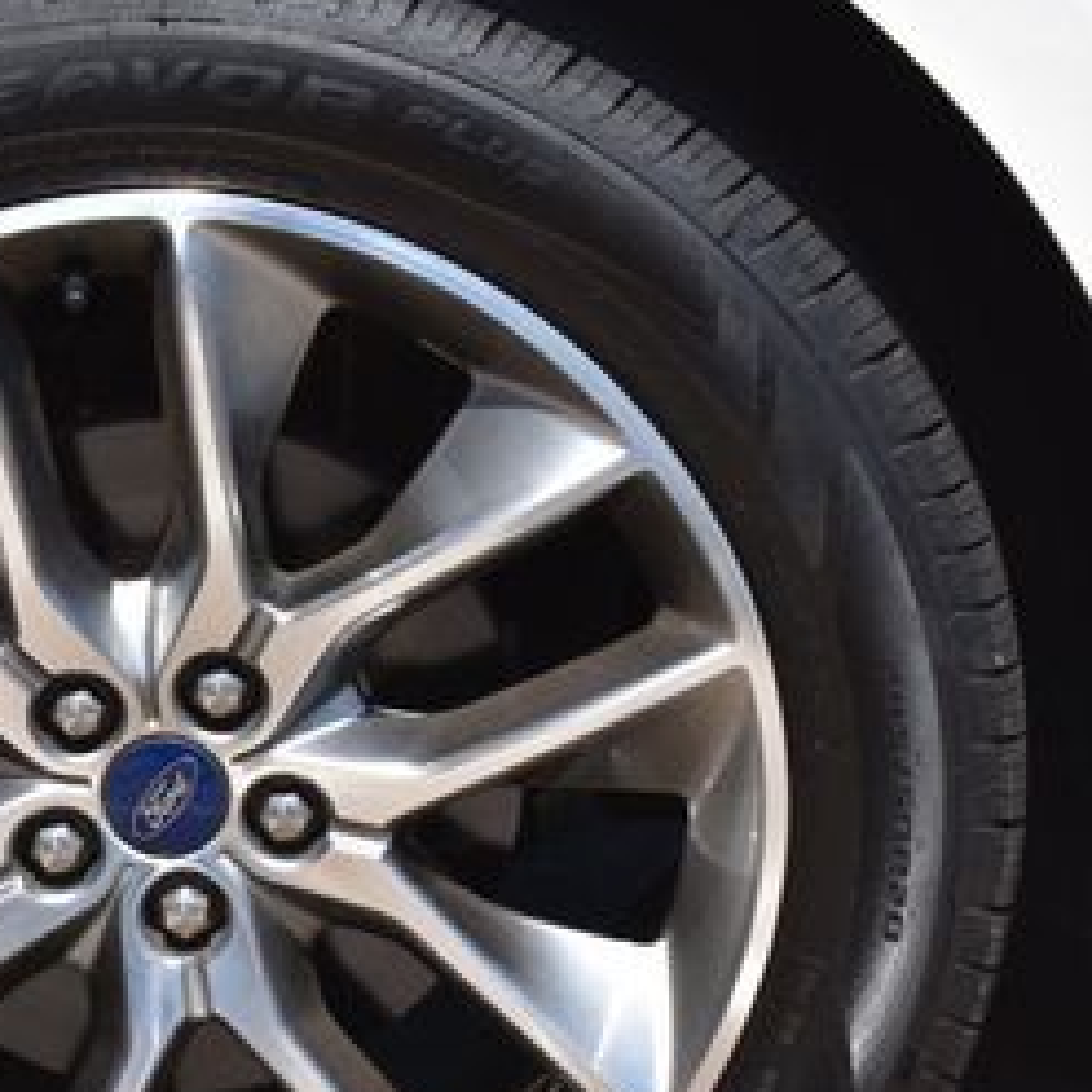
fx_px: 5639
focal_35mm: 158
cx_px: 251
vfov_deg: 11.0
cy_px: 749
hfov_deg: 11.0
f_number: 11
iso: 360
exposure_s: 1/500
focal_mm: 48
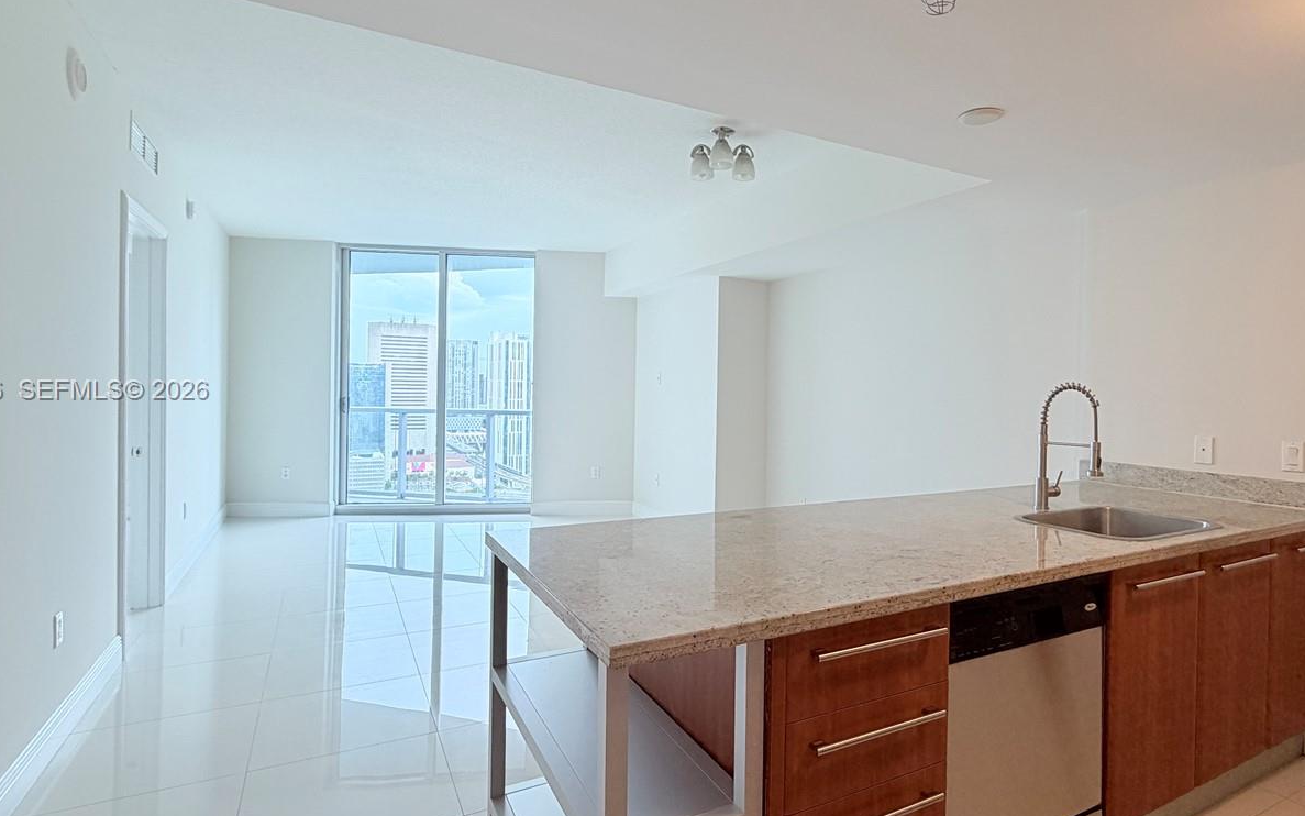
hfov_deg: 84.5
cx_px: 745
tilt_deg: -1.2
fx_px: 711
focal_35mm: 20
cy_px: 392
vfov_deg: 59.6
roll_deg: -0.9
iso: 100
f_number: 2.2
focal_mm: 2.22
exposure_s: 1/120
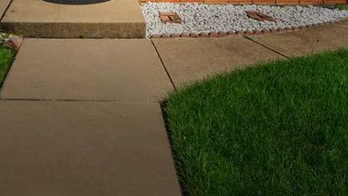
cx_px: 98
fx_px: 484
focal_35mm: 52
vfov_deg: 19.4
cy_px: -111
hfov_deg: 38.7
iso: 50
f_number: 9.5
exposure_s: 1/30
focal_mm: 18.9
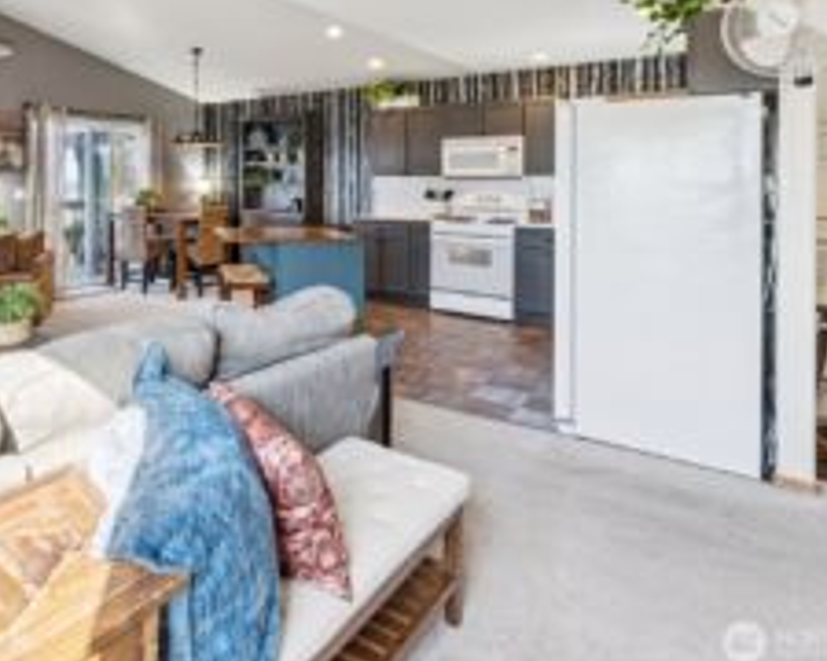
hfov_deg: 63.7
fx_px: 612
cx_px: 198
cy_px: 185
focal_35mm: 25
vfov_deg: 54.8
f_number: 9
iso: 200
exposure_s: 1/6
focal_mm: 10
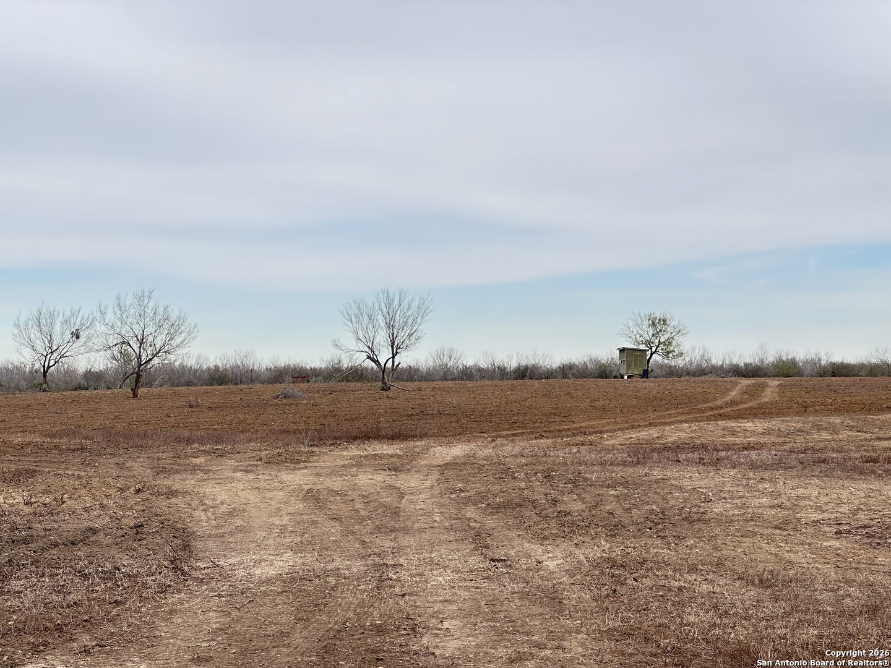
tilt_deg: +2.0
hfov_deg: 25.3
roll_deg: +0.4
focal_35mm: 77
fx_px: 1982
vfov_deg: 19.1
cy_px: 334
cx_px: 446
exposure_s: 1/195
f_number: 2.8
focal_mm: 9
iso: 32
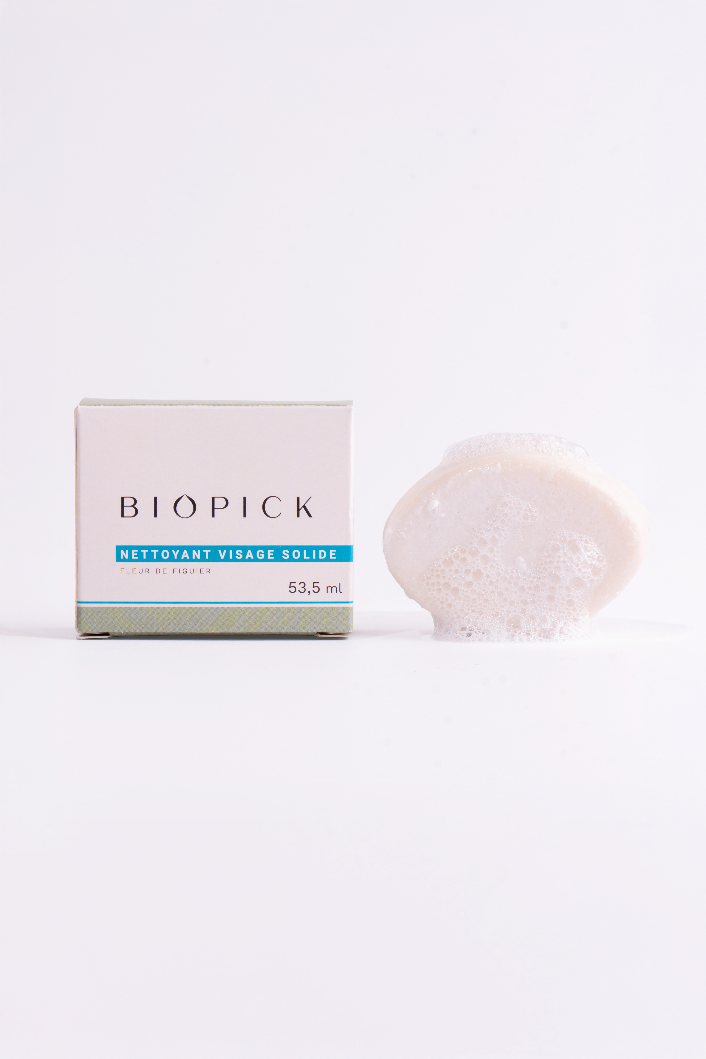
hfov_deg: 12.9
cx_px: 353
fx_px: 3118
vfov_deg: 19.3
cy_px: 530
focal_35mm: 106
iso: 125
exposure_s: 1/50
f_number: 14
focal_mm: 71
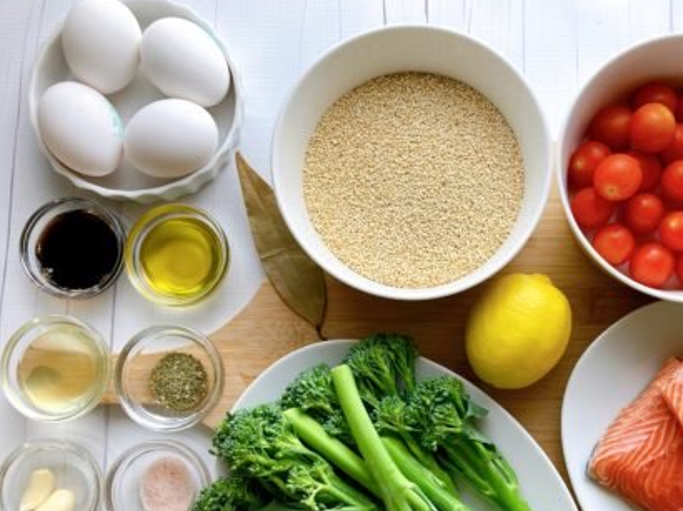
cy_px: 356
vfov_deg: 34.6
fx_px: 808
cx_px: 441
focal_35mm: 41
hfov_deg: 45.3
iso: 40
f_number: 1.8
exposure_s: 1/100
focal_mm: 3.99
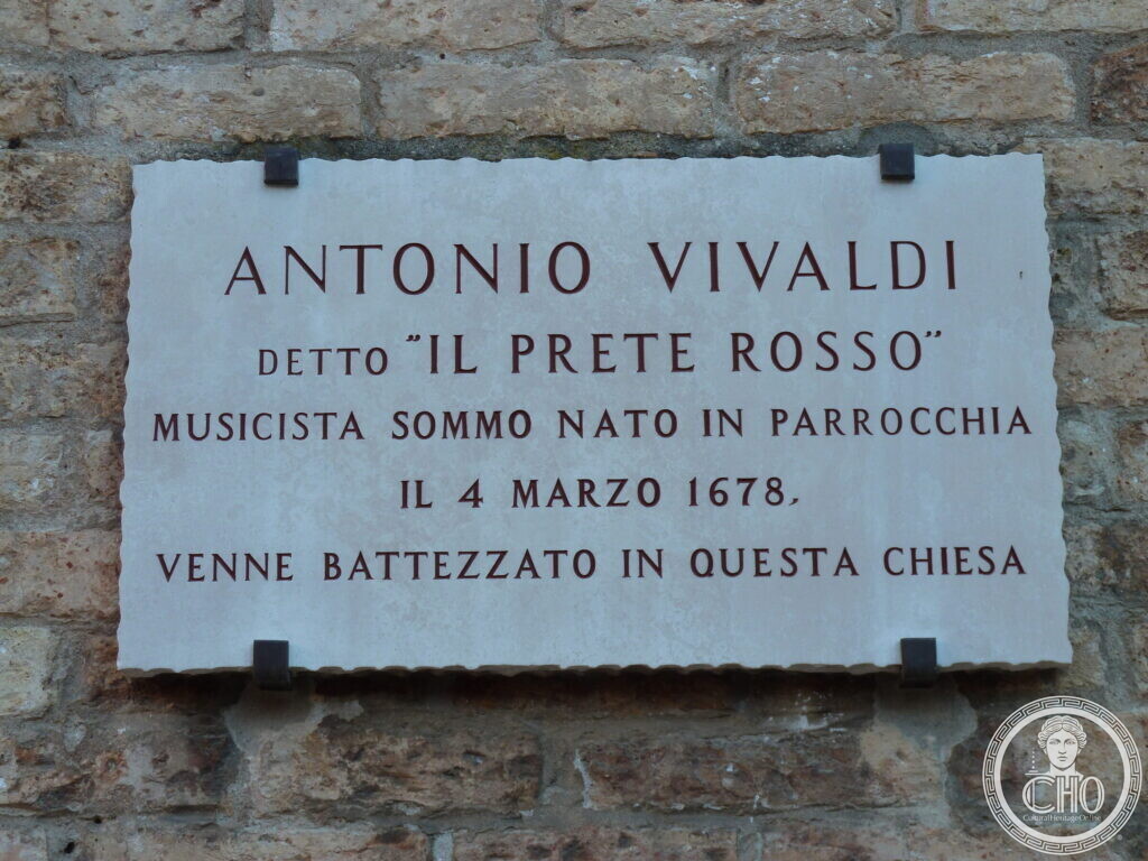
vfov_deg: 16.4
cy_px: 430
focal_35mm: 90
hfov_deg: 21.8
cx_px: 574
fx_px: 2985
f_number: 4.3
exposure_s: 1/80
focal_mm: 14.7
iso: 80
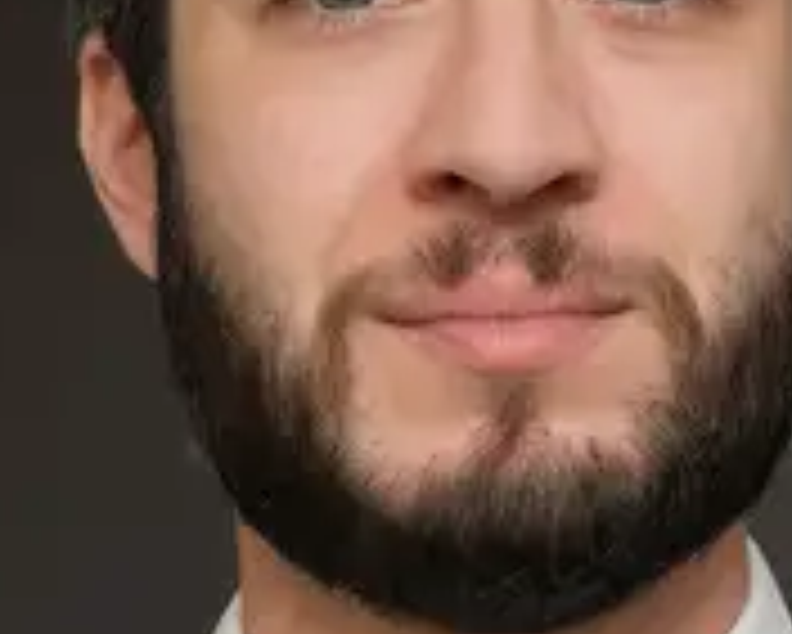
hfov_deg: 5.6
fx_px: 8062
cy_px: 1403
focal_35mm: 344
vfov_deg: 4.4
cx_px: 428
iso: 200
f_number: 2.8
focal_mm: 47.8
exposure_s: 1/125
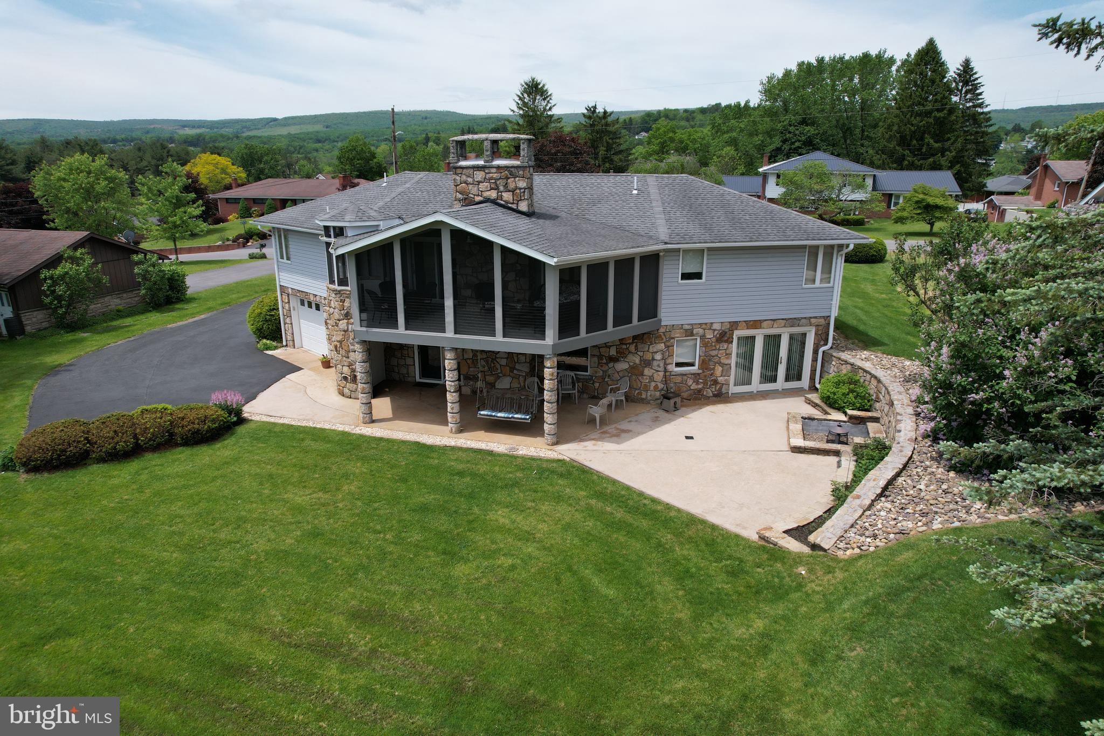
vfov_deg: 57.2
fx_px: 675
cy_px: 368
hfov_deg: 78.6
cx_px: 552
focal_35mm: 22
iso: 130
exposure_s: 1/2000
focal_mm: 8.38
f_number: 2.8
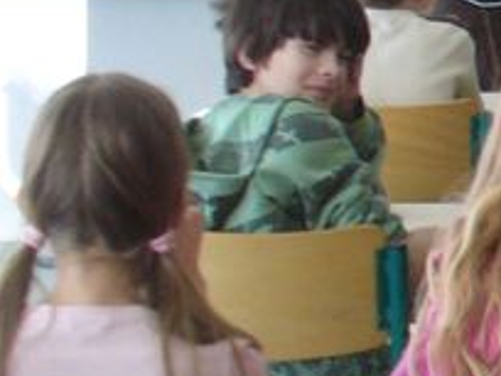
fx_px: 1679
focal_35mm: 116
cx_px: 783
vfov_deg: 12.7
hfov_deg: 15.5
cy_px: 96
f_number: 2.8
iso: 100
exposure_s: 1/50
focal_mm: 6.1
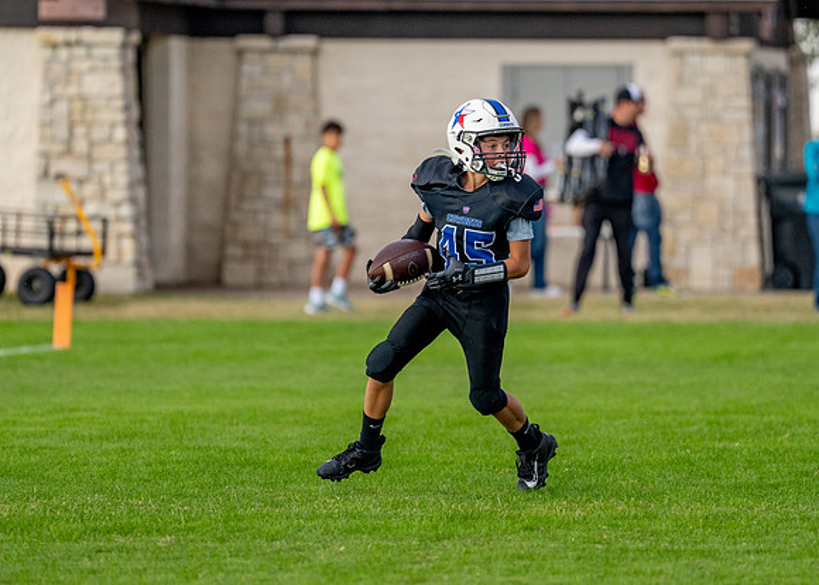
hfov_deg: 6.0
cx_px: 394
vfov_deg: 4.3
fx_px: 7809
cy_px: 249
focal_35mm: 336
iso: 800
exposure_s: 1/2500
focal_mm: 200
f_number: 2.8
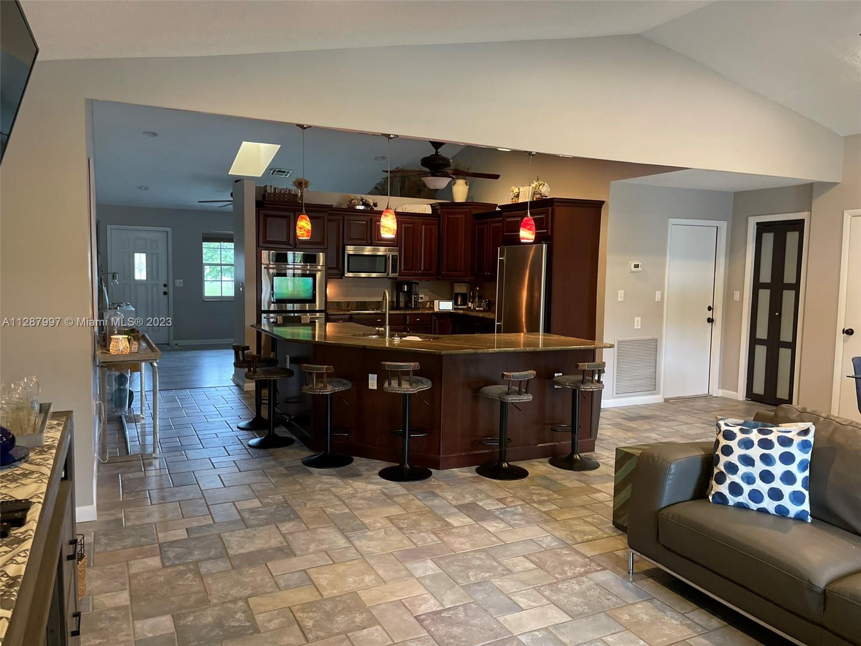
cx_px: 430
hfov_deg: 67.3
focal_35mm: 26
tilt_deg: -3.0
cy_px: 323
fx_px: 647
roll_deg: -0.4
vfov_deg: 53.1
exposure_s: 1/60
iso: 400
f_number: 1.6
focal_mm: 4.2
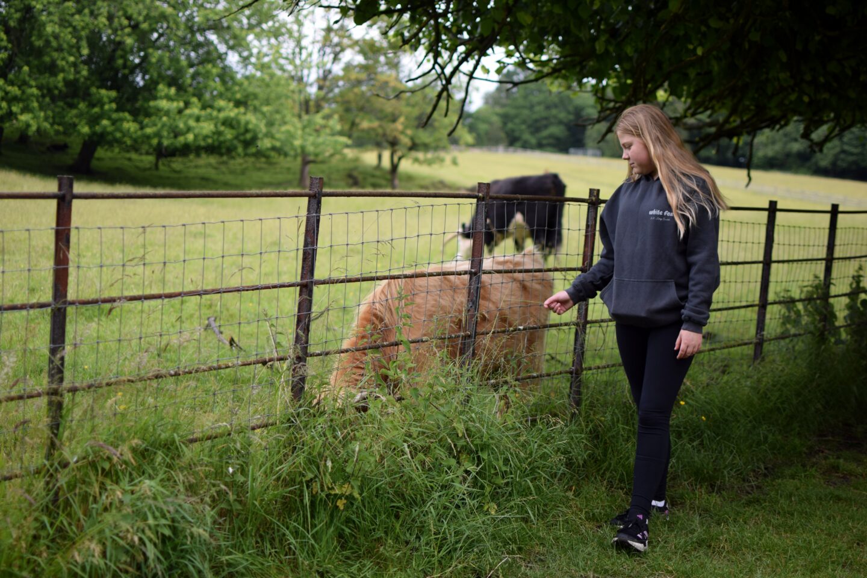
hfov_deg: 37.9
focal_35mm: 52
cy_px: 289
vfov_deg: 25.8
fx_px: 1264
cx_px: 434
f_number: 1.8
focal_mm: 35
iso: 100
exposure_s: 1/1000
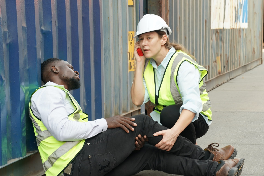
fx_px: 799
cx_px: 120
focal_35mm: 109
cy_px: 92
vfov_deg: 12.6
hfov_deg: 18.7
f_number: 9
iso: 320
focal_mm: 83
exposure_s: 1/40
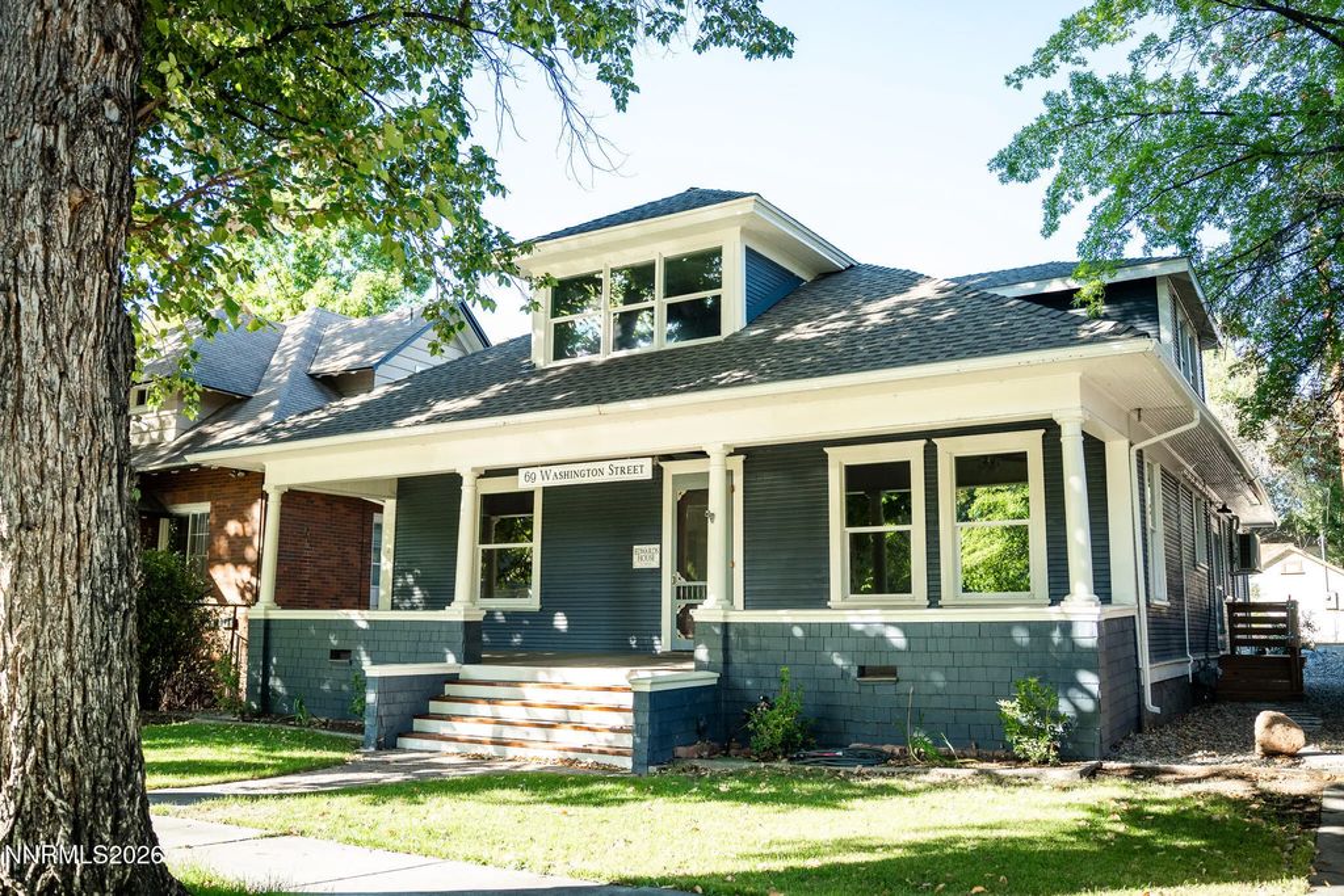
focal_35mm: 29
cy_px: 448
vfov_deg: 45.1
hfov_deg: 63.8
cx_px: 672
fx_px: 1080
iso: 400
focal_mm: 28
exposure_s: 1/320
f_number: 2.8
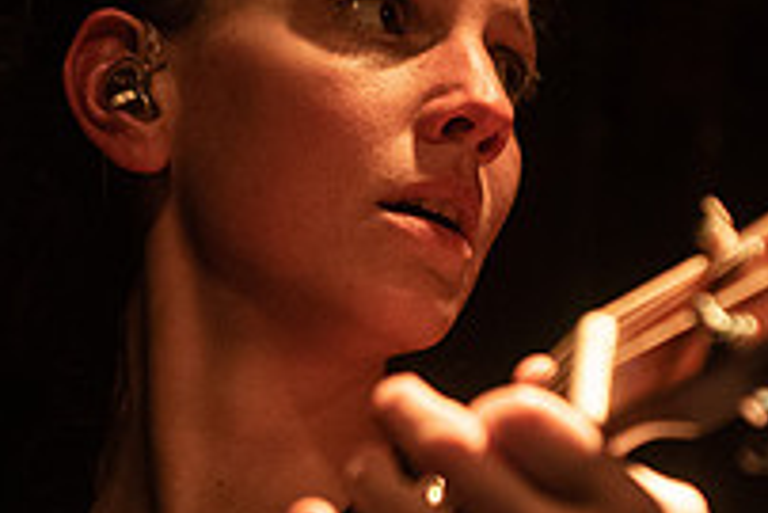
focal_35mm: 222
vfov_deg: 6.2
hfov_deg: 9.3
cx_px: 249
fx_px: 4739
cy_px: 278
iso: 3200
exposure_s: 1/160
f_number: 3.2
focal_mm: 70
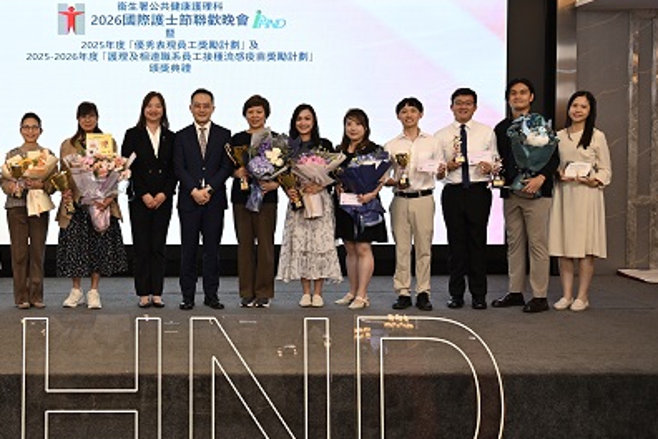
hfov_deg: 38.7
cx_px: 171
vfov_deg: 27.0
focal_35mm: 50
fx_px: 914
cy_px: 185
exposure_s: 1/200
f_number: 2.8
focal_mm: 33
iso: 360
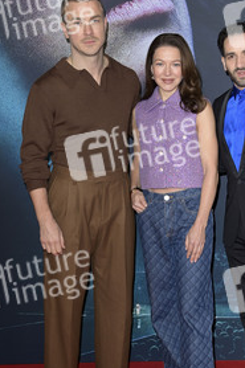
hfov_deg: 19.6
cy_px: 216
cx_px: 171
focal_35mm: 69
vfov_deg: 29.2
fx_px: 705
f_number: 5.6
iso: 640
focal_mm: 48
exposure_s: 1/250
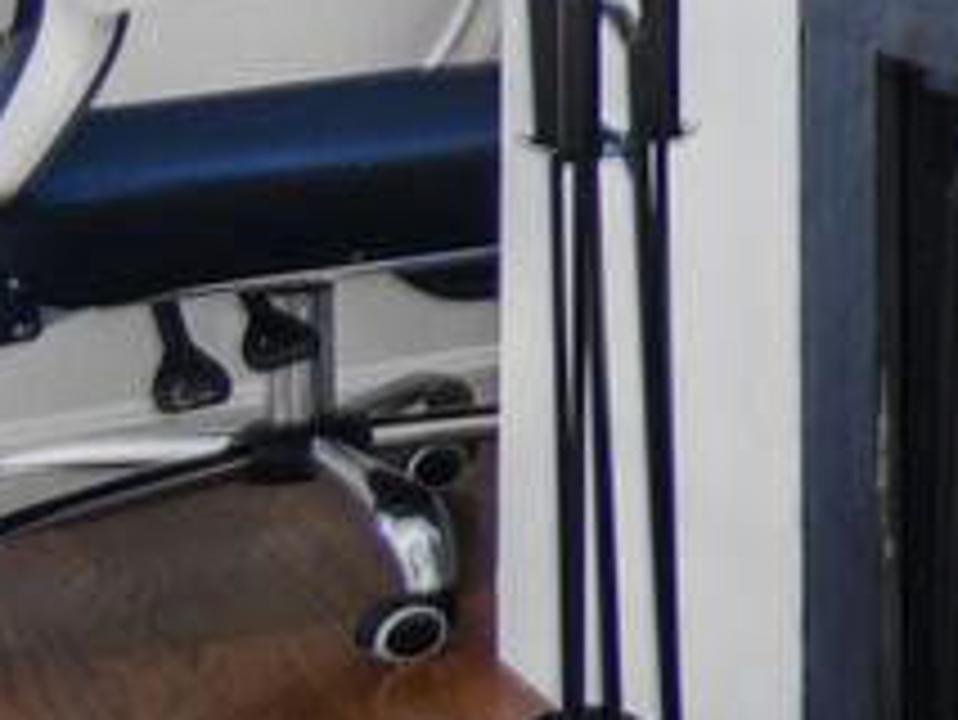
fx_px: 3240
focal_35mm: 117
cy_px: -630
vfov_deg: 11.6
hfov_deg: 8.2
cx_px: 3832
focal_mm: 10
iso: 200
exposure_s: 1/20
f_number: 8
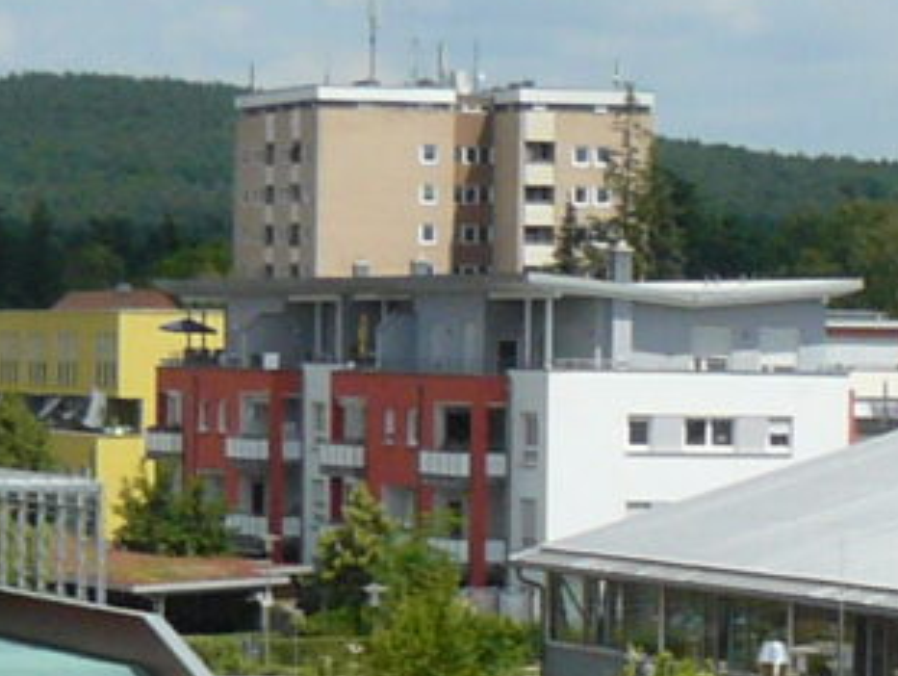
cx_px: 820
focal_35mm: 222
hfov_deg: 8.9
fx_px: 5766
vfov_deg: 6.6
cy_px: 1161
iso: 100
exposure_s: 1/500
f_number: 5.6
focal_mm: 6
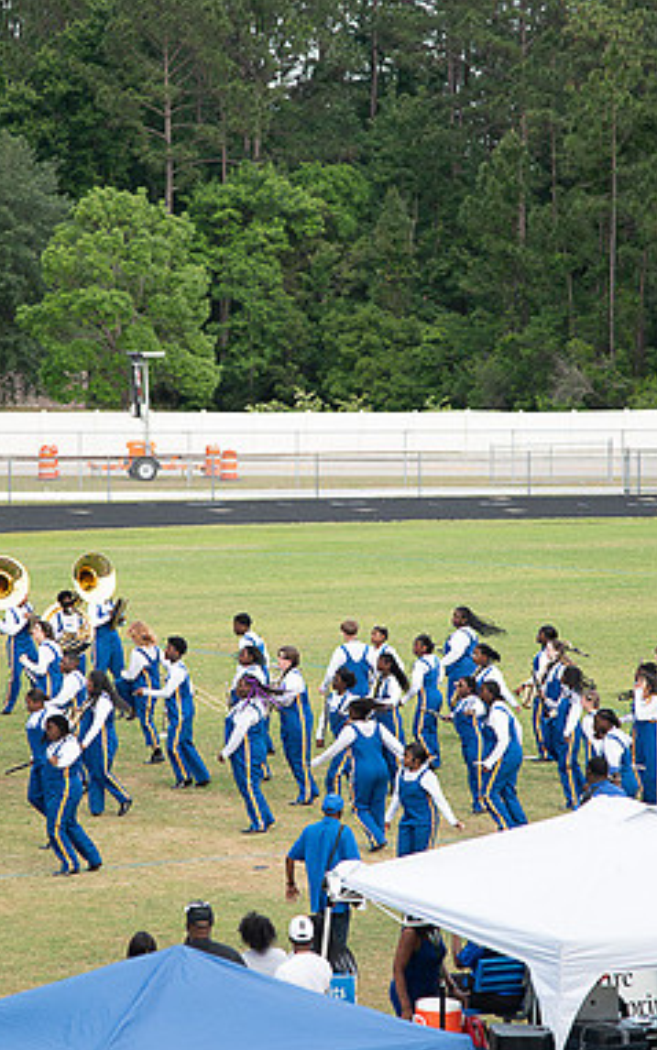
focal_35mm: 170
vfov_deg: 12.3
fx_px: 4867
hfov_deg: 7.7
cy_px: 528
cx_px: 297
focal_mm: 110
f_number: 4
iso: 400
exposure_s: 1/200
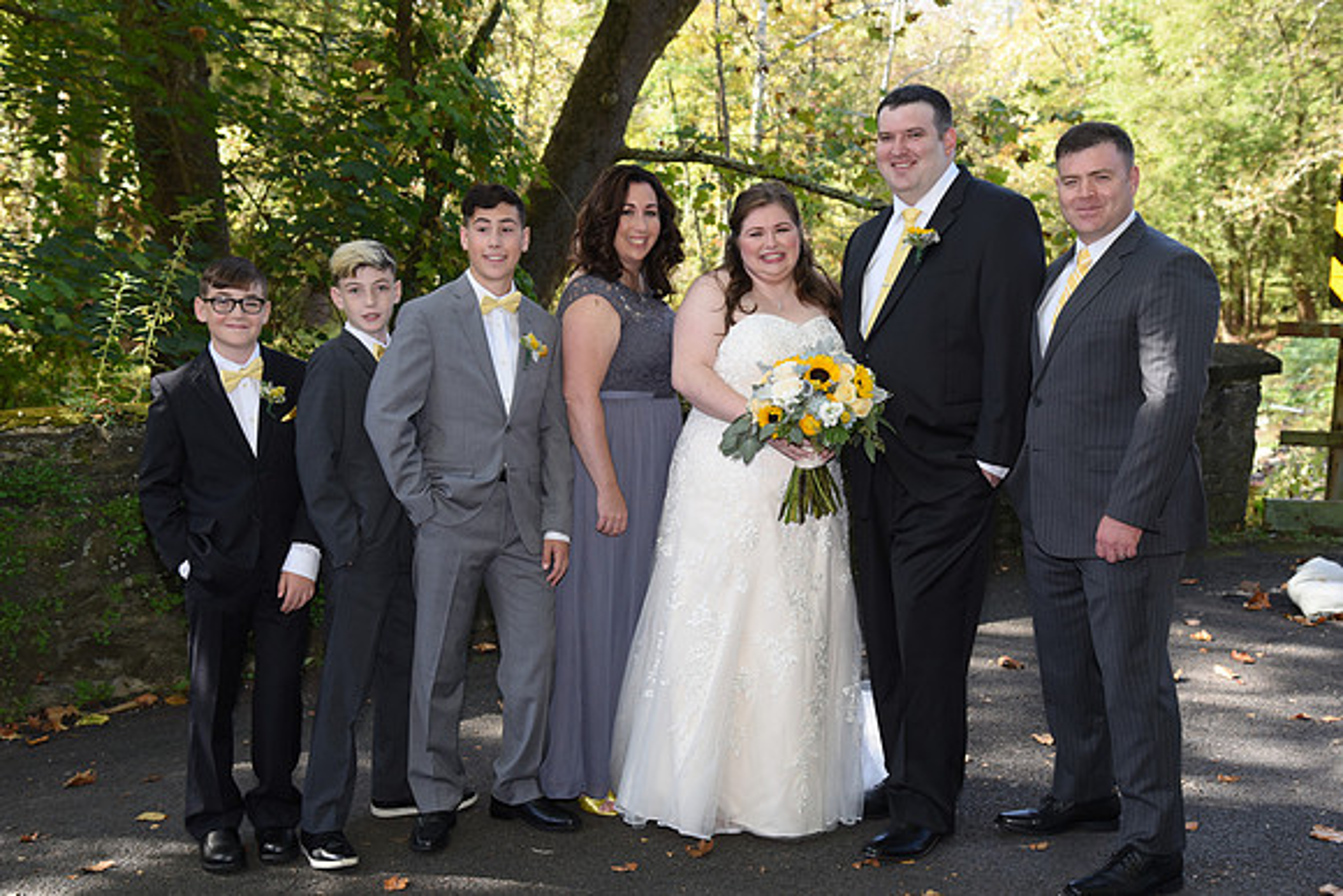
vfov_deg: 27.0
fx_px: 1866
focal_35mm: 50
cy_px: 448
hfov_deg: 39.6
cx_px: 672
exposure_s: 1/200
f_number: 5.6
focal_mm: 50
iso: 640
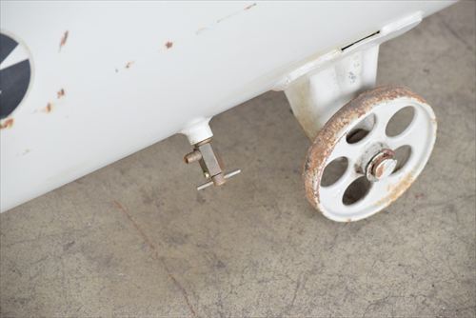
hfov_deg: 13.4
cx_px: 238
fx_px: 2024
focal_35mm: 153
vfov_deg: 9.0
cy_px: 159
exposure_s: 1/160
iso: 1250
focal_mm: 102
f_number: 6.3
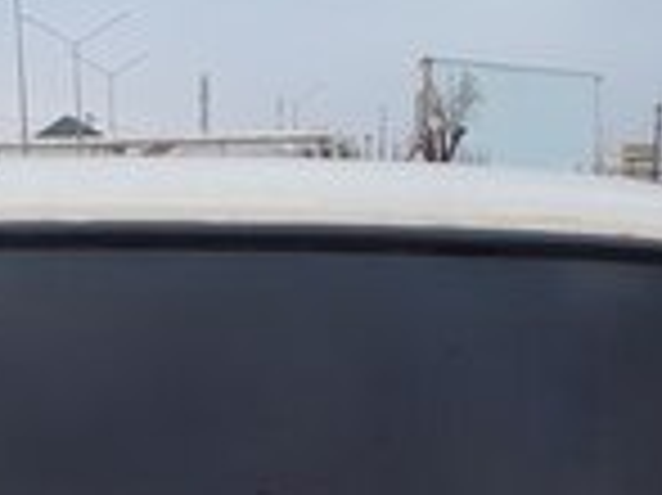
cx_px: 230
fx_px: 2312
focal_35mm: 121
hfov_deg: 16.3
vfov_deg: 10.8
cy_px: 1082
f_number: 1.9
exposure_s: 1/133
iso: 40
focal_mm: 3.6
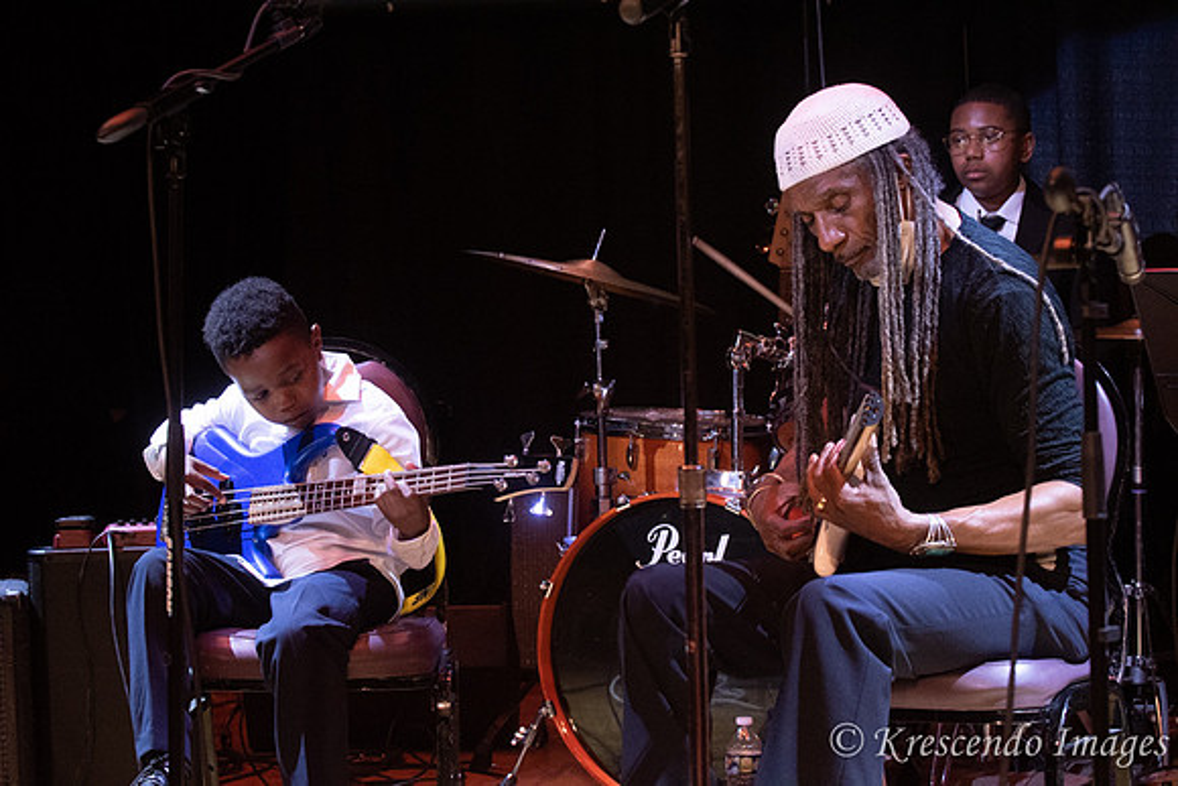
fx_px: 3436
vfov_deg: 13.0
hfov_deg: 19.5
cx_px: 589
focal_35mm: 105
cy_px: 393
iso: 3200
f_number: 5.6
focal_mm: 70
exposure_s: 1/200
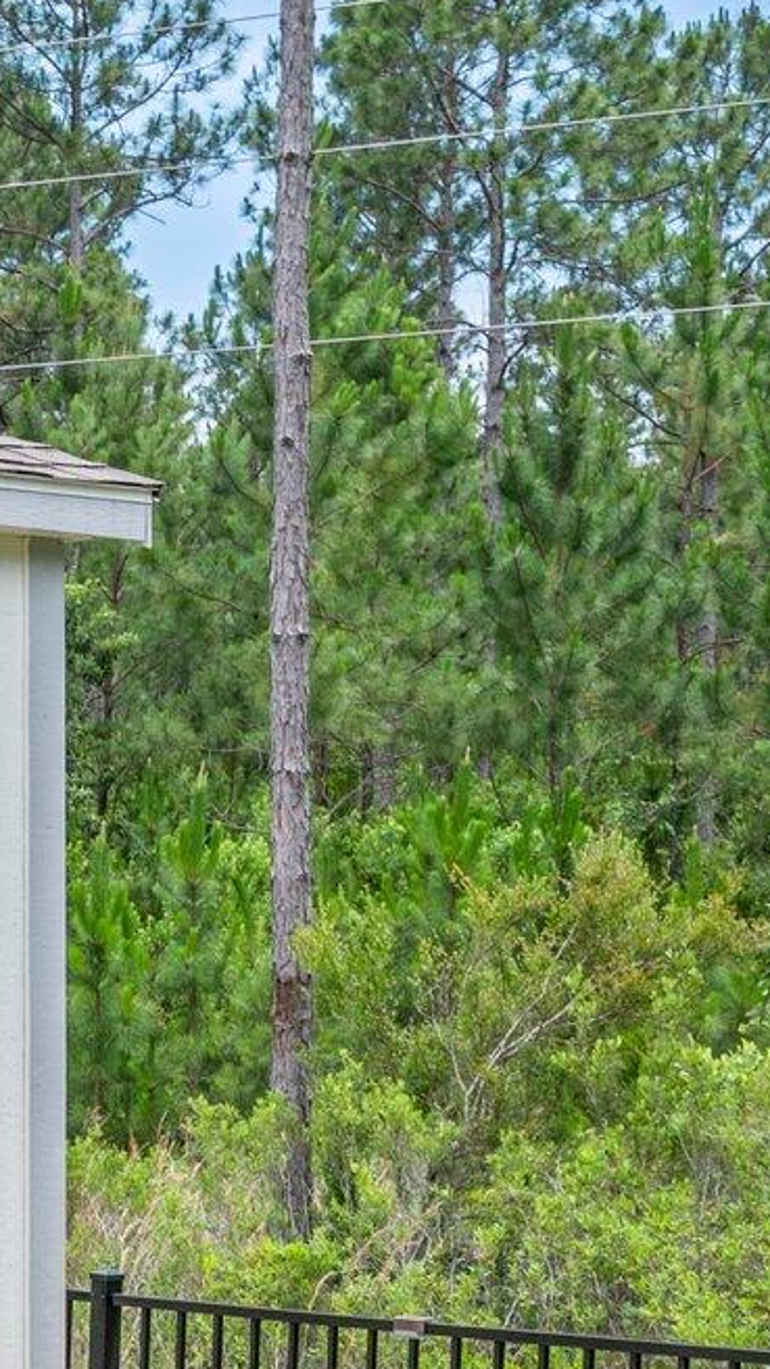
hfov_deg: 10.5
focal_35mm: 98
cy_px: 1100
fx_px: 3557
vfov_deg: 21.5
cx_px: -1106
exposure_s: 1/500
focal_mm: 30
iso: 100
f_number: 9
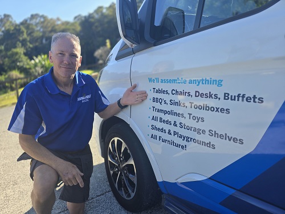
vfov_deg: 58.9
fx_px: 189
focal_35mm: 23
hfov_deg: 73.9
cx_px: 142
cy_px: 107
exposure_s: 1/284
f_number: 1.7
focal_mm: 6.3
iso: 12
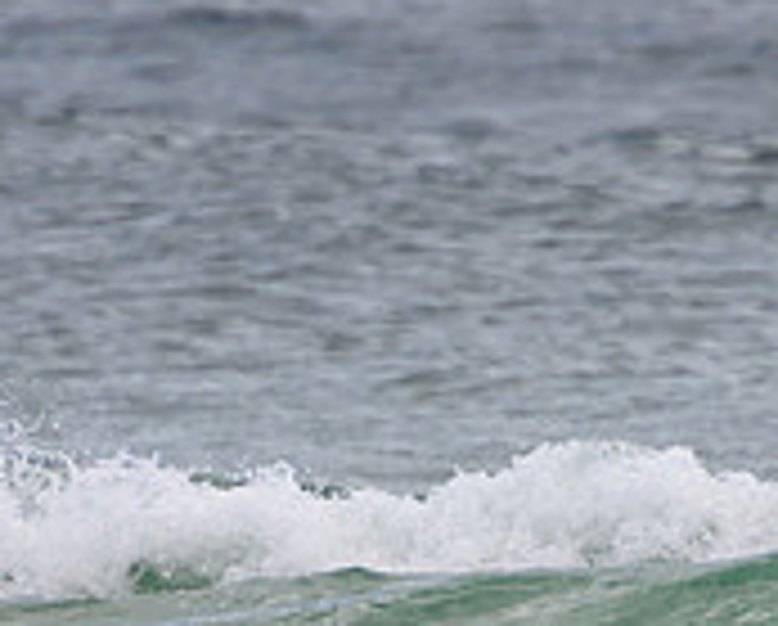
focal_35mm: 1728
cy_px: 804
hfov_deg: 1.1
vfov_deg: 0.9
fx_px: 39856
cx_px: 576
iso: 360
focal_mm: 400
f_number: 5.6
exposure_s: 1/2000
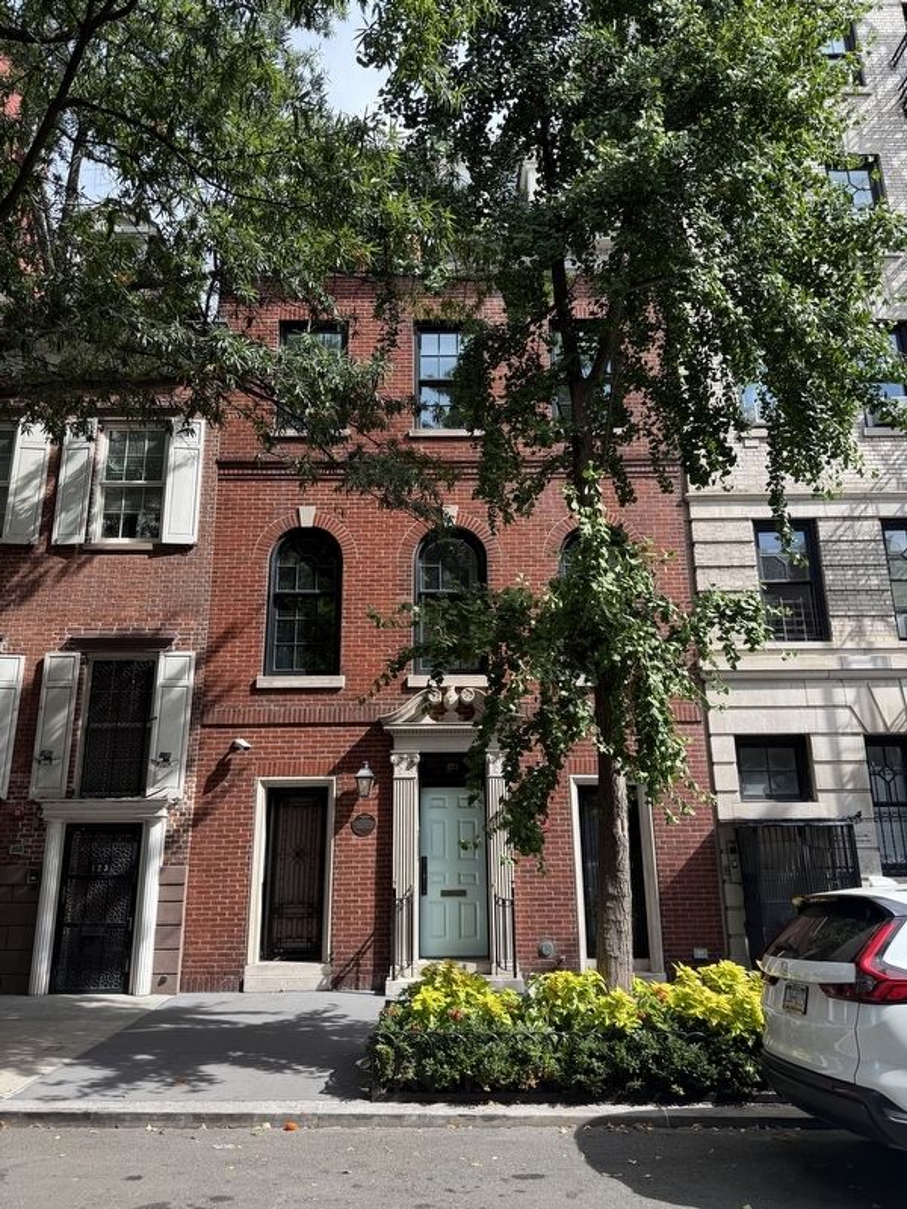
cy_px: 604
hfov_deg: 56.8
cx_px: 454
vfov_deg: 71.6
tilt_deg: +15.7
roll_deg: +0.5
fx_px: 838
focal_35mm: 24
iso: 80
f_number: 1.78
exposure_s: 1/1410
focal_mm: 6.76
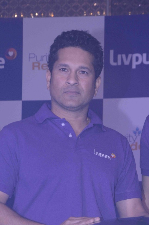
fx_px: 1058
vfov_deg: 12.0
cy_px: 198
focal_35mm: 170
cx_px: 93
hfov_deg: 8.1
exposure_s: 1/200
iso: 800
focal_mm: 62
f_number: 8
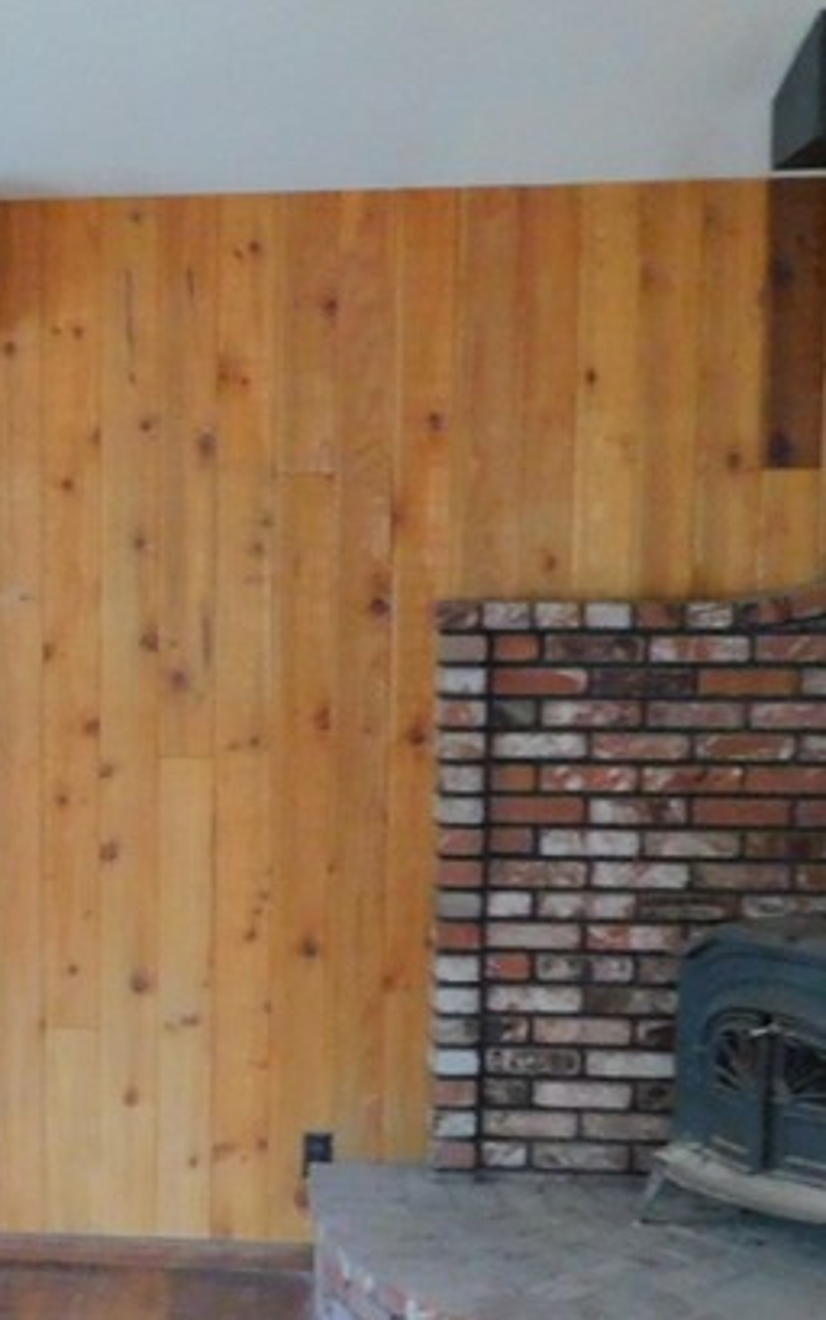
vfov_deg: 33.2
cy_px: 858
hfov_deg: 20.2
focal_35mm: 61
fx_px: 2195
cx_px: -119
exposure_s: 1/15
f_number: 3
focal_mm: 4
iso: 400
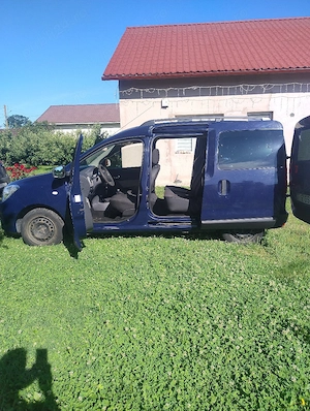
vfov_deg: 71.5
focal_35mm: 24
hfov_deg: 57.0
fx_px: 286
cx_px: 155
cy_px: 206
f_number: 1.8
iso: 100
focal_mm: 5.56
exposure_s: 1/769
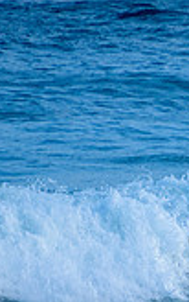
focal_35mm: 1768
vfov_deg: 1.2
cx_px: 381
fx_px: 14520
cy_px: 171
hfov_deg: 0.7
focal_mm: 400
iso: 400
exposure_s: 1/1250
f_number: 5.6
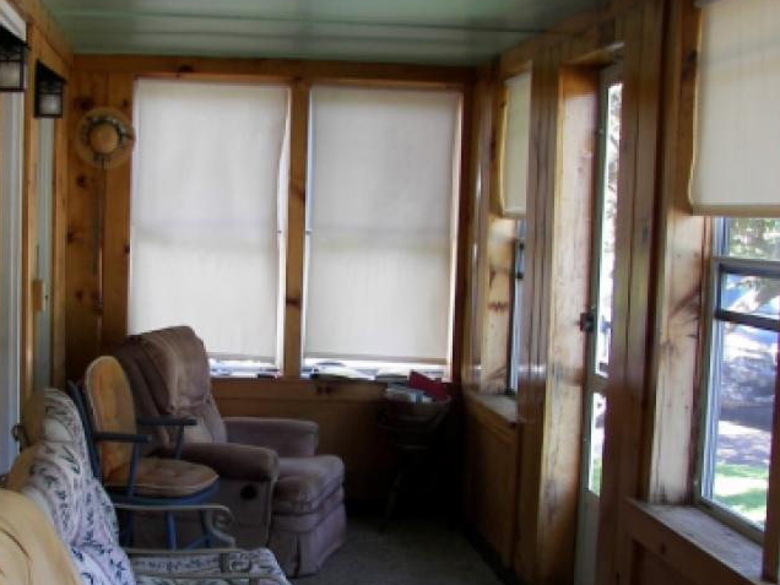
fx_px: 1307
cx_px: 240
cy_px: 356
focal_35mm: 58
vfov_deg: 25.2
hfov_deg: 32.9
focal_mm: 6
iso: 50
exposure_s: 1/30
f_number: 2.8
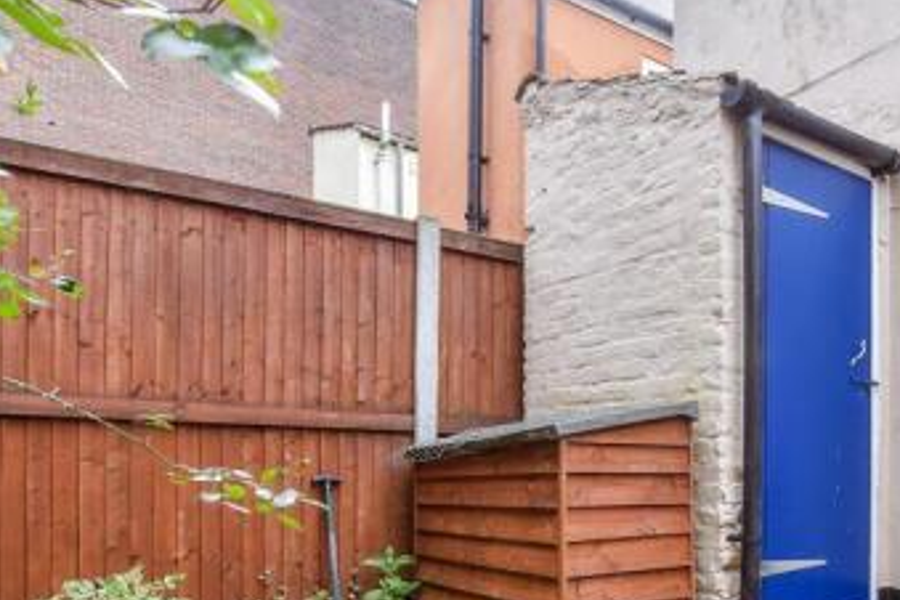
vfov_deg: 43.1
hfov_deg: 60.2
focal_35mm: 29
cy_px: 471
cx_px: 676
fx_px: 725
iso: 400
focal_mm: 10
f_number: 8
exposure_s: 1/50
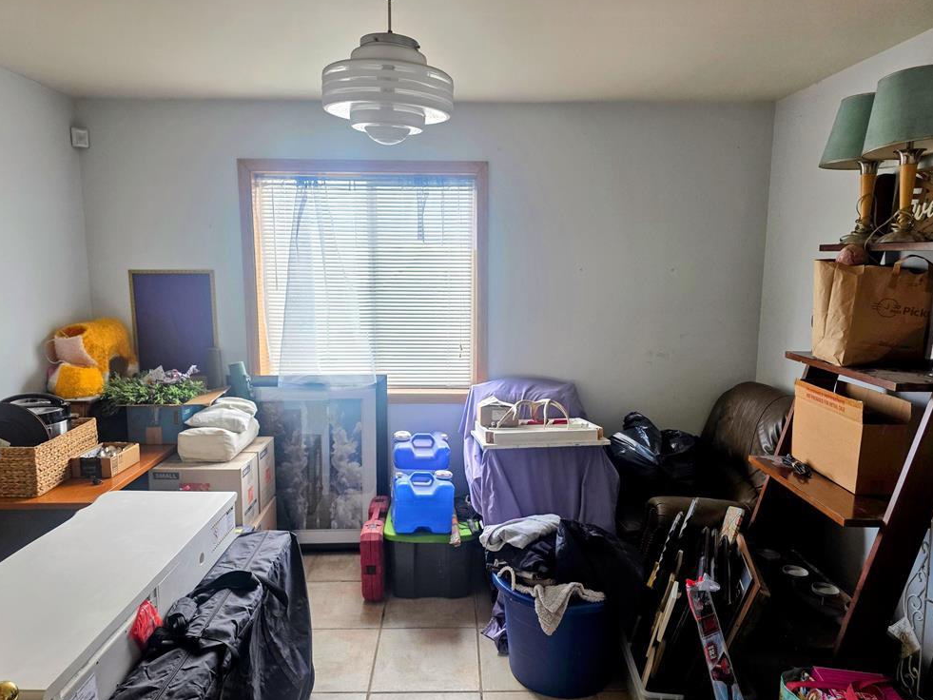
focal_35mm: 24
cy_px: 354
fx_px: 647
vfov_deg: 56.8
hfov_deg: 71.6
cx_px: 452
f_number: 1.7
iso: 200
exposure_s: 1/120
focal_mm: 6.3
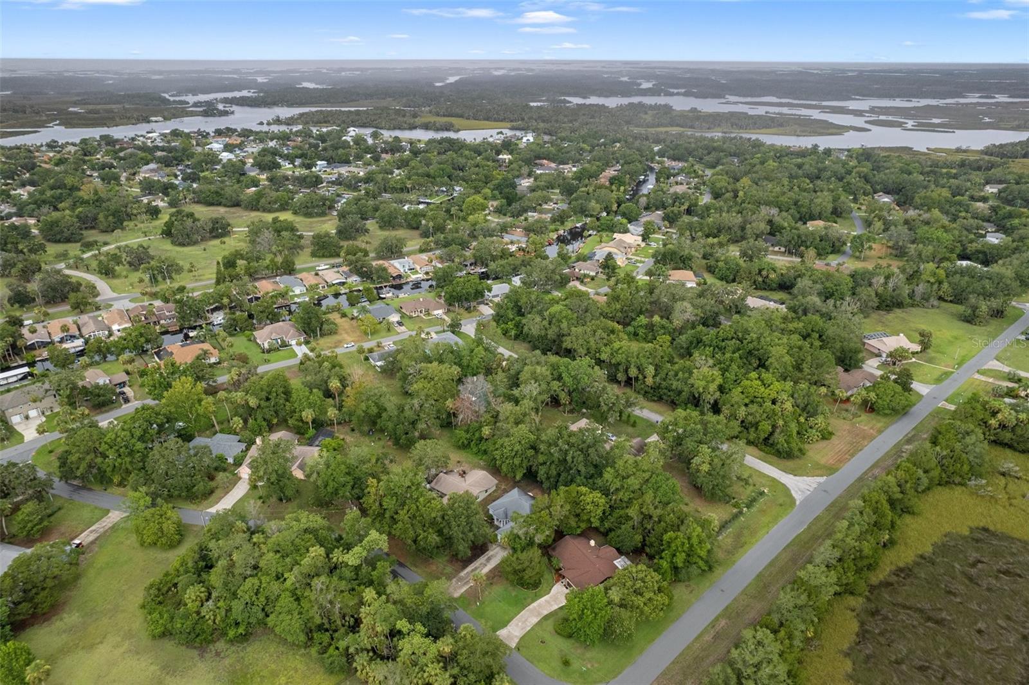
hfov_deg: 78.6
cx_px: 514
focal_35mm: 22
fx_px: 628
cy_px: 342
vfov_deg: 57.2
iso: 140
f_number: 2.8
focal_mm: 8.38
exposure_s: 1/1000
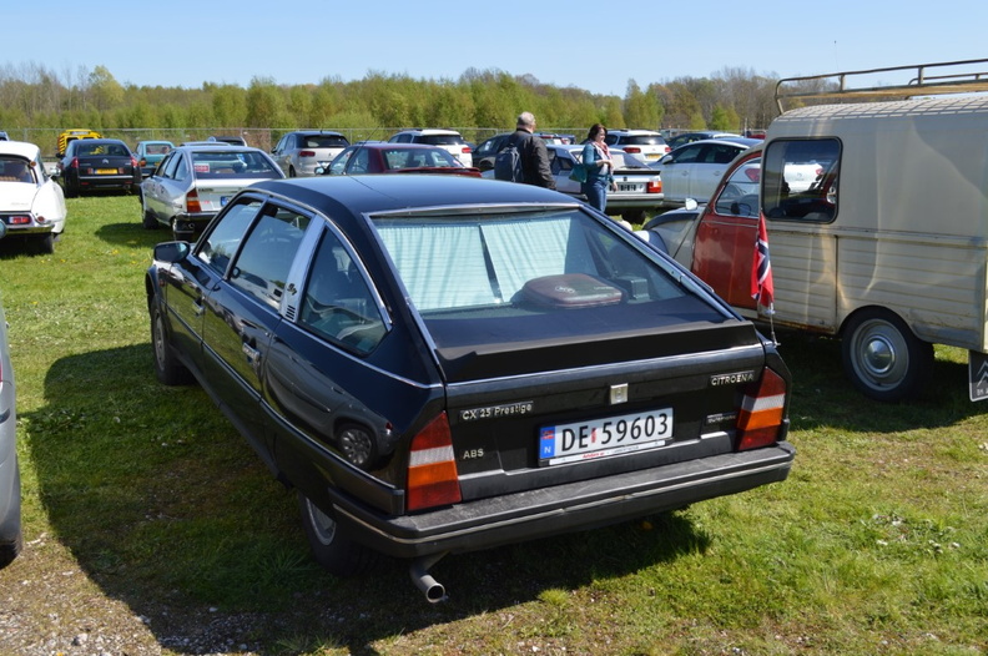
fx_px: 987
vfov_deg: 36.8
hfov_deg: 53.2
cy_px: 328
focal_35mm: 36
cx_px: 494
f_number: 6.3
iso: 100
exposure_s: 1/160
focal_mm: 24
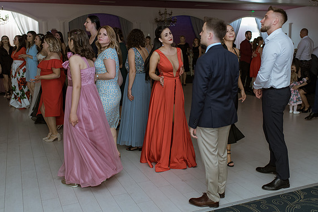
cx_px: 176
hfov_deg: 48.4
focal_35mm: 40
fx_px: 353
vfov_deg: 33.4
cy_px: 92
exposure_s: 1/200
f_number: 2.5
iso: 1000
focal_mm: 35
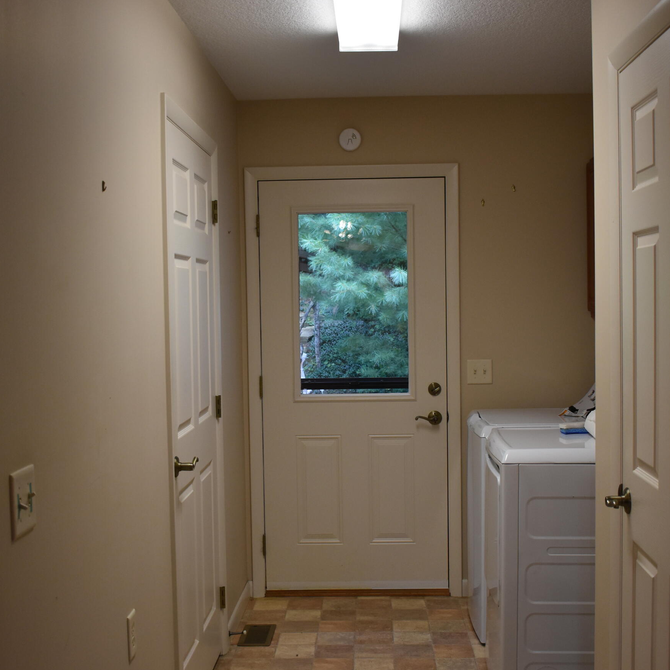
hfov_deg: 37.0
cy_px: 354
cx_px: 332
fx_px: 1001
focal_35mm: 46
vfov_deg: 37.0
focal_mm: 21
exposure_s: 1/200
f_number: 3.8
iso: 800
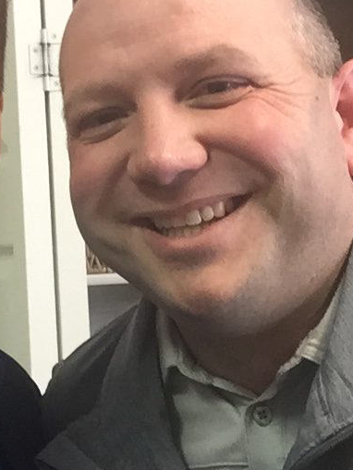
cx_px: 48
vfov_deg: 25.0
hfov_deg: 18.6
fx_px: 1060
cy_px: 191
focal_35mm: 78
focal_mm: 2.65
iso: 125
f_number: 2.2
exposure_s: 1/30
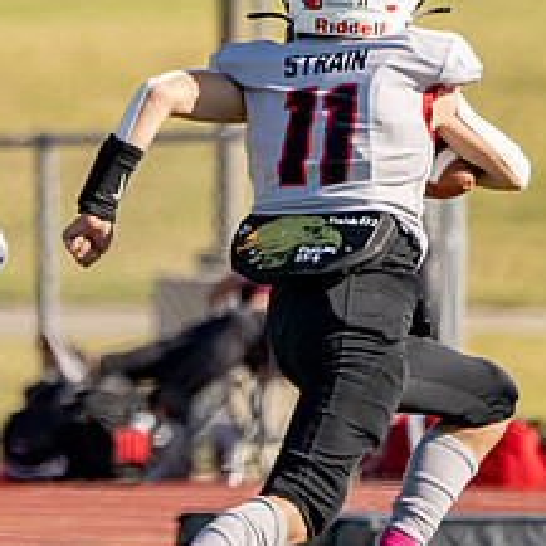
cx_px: -279
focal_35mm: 1657
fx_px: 29569
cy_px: -42
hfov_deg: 1.1
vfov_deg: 1.1
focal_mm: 400
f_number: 5.6
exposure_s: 1/2000
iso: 320
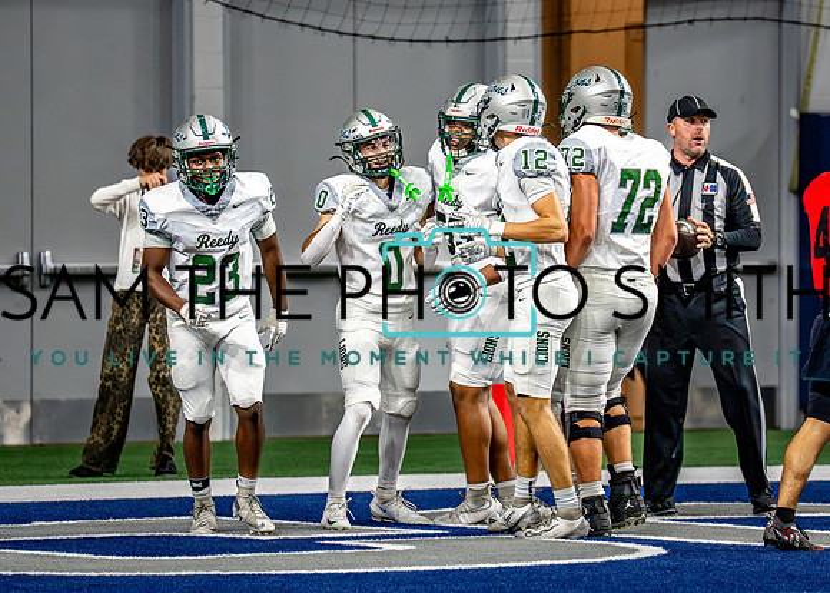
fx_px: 7882
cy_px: 208
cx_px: 543
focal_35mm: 334
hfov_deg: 6.0
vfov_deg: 4.3
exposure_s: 1/2000
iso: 5000
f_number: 2.8
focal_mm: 200
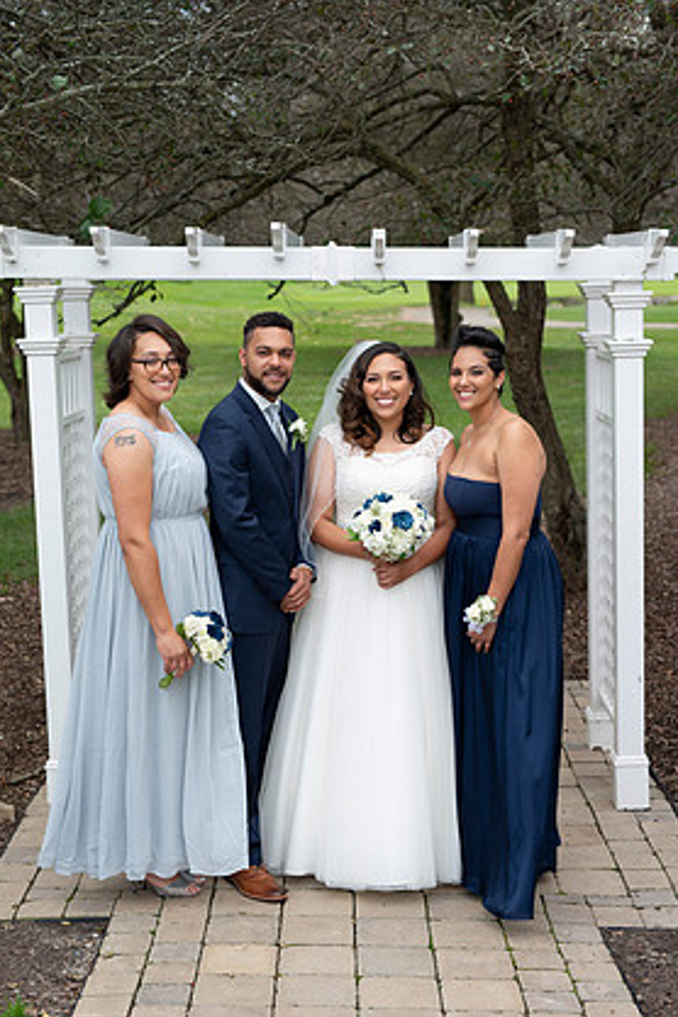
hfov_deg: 25.1
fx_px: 1525
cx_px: 332
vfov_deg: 36.9
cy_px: 544
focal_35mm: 54
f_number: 3.2
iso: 100
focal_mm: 50
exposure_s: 1/250
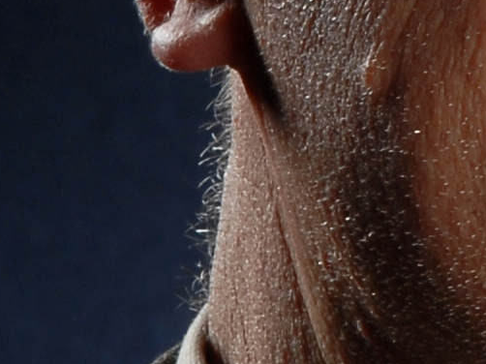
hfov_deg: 1.3
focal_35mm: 1505
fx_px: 21116
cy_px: -75
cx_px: 698
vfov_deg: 1.0
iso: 125
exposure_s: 1/125
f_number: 11
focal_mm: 135
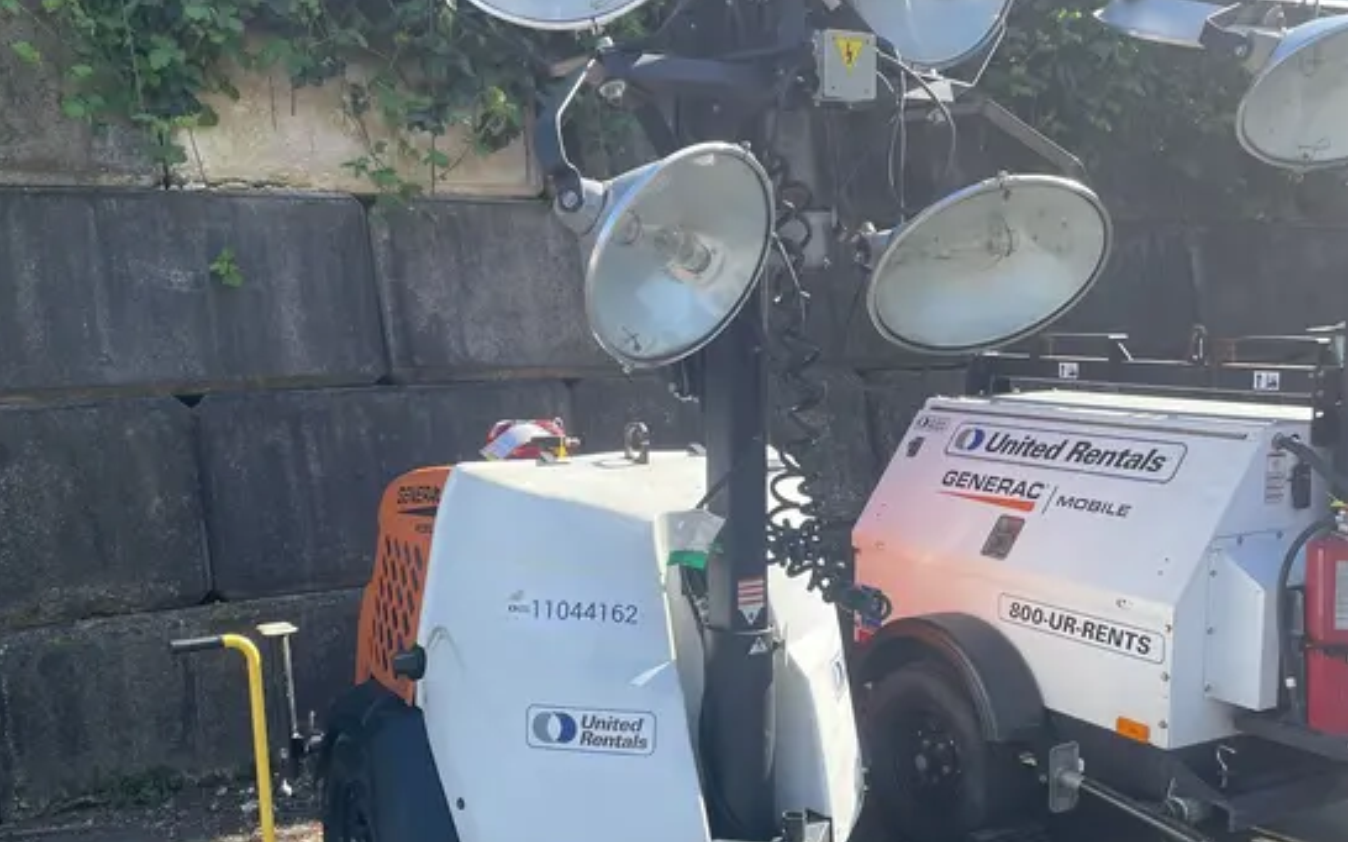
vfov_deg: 34.2
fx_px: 1359
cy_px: 537
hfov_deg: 52.8
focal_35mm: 37
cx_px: 672
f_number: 1.6
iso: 32
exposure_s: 1/1247
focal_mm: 4.2
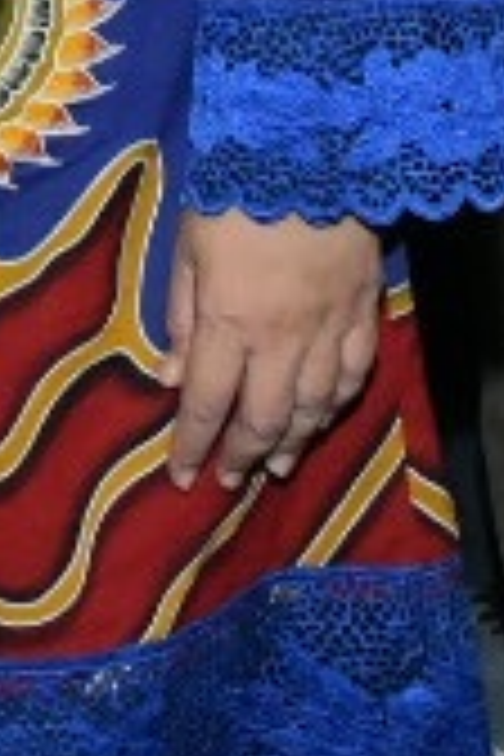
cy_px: -1004
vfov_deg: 8.2
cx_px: -212
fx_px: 4851
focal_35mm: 231
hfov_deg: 5.9
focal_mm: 24
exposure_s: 1/80
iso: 2500
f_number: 5
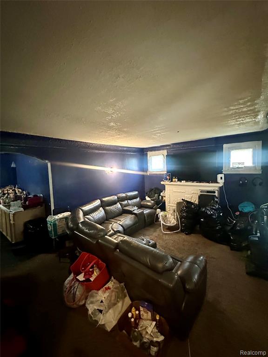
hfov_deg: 85.7
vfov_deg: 102.1
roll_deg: +1.4
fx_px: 145
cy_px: 178
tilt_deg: -3.7
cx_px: 134
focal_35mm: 14
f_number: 2.2
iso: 1250
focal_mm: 2.22
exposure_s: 1/40
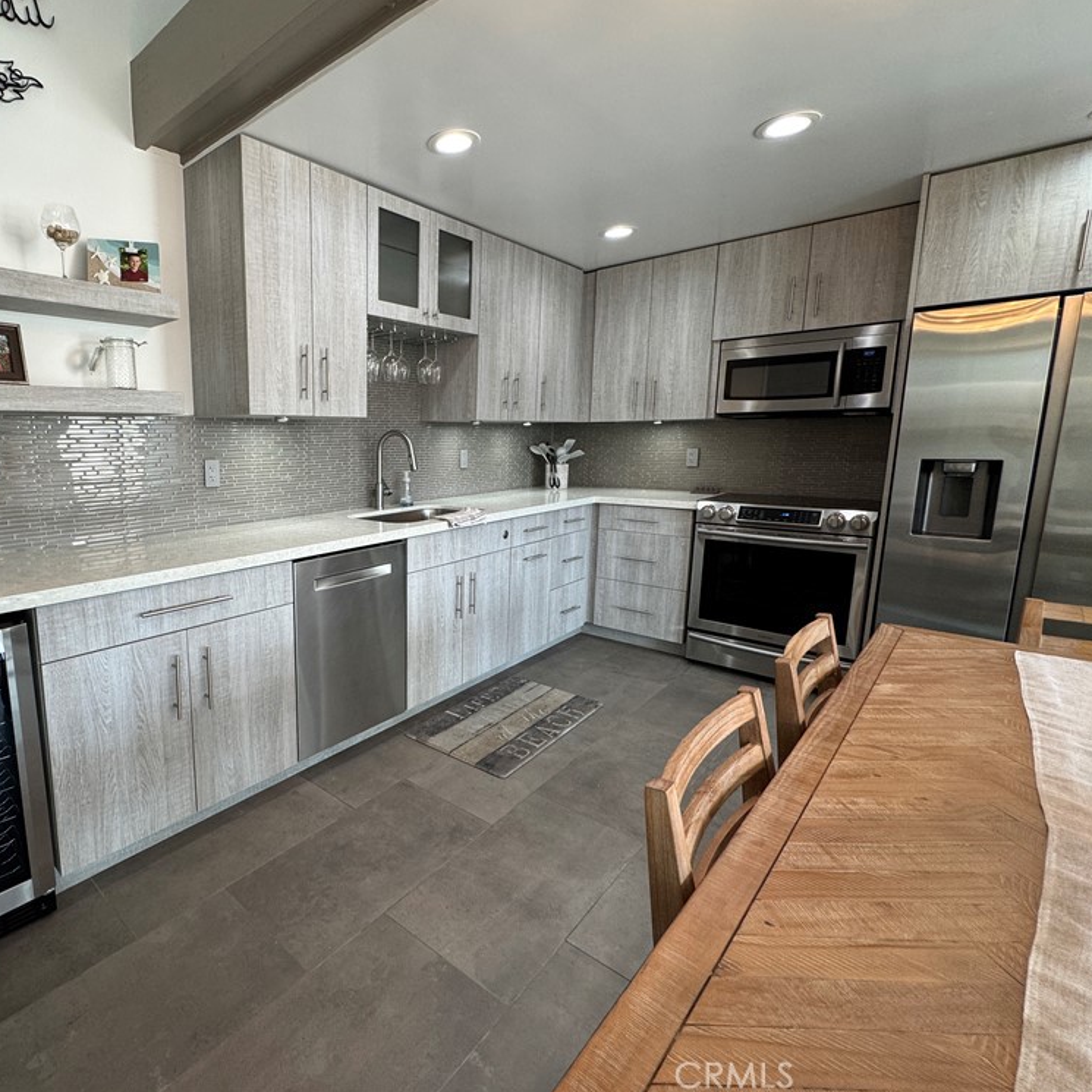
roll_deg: +0.8
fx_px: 607
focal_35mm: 17
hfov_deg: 81.0
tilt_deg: -8.8
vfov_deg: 84.0
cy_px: 534
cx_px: 359
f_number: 2.2
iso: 160
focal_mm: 2.22
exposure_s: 1/120
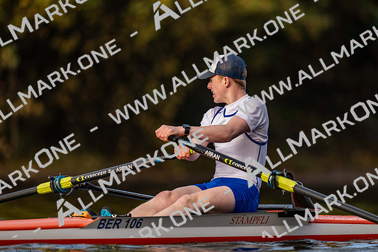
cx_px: 189
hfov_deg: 3.4
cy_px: 126
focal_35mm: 600
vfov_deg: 2.3
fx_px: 6301
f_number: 4
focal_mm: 600
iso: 800
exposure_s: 1/2500
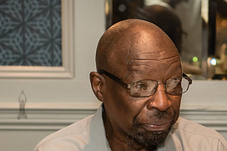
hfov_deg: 12.2
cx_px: 153
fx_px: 1065
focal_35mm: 169
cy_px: 152
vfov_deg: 8.1
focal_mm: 62
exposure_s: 1/200
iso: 1600
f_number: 3.5
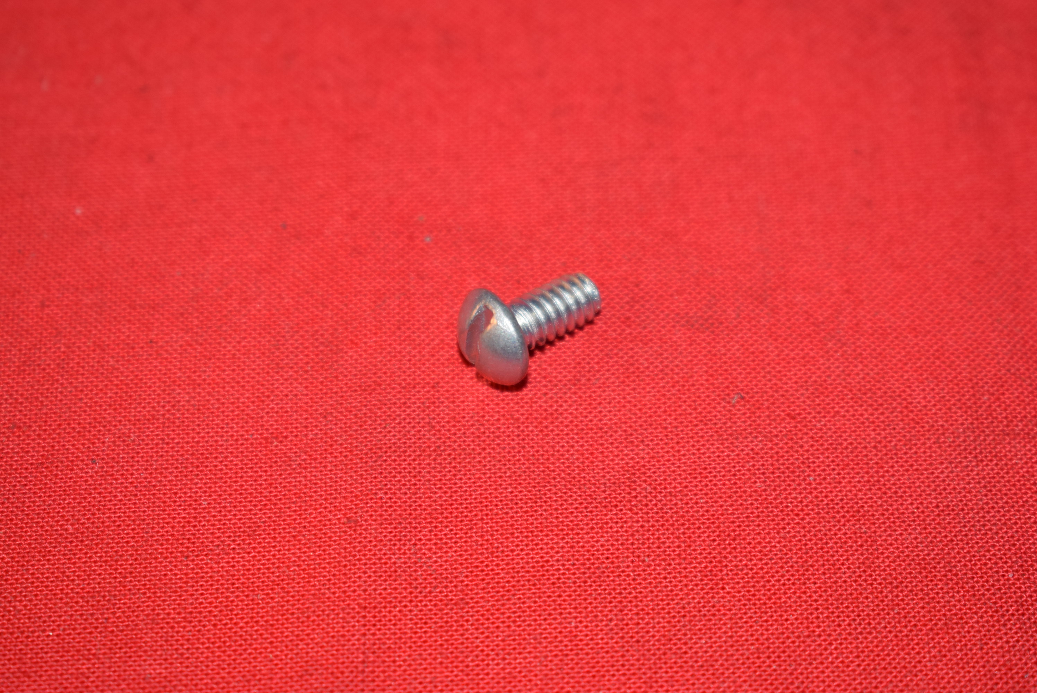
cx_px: 518
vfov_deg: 16.6
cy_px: 346
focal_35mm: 82
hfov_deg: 24.6
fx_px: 2378
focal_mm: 55
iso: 400
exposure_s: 1/30
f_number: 5.6
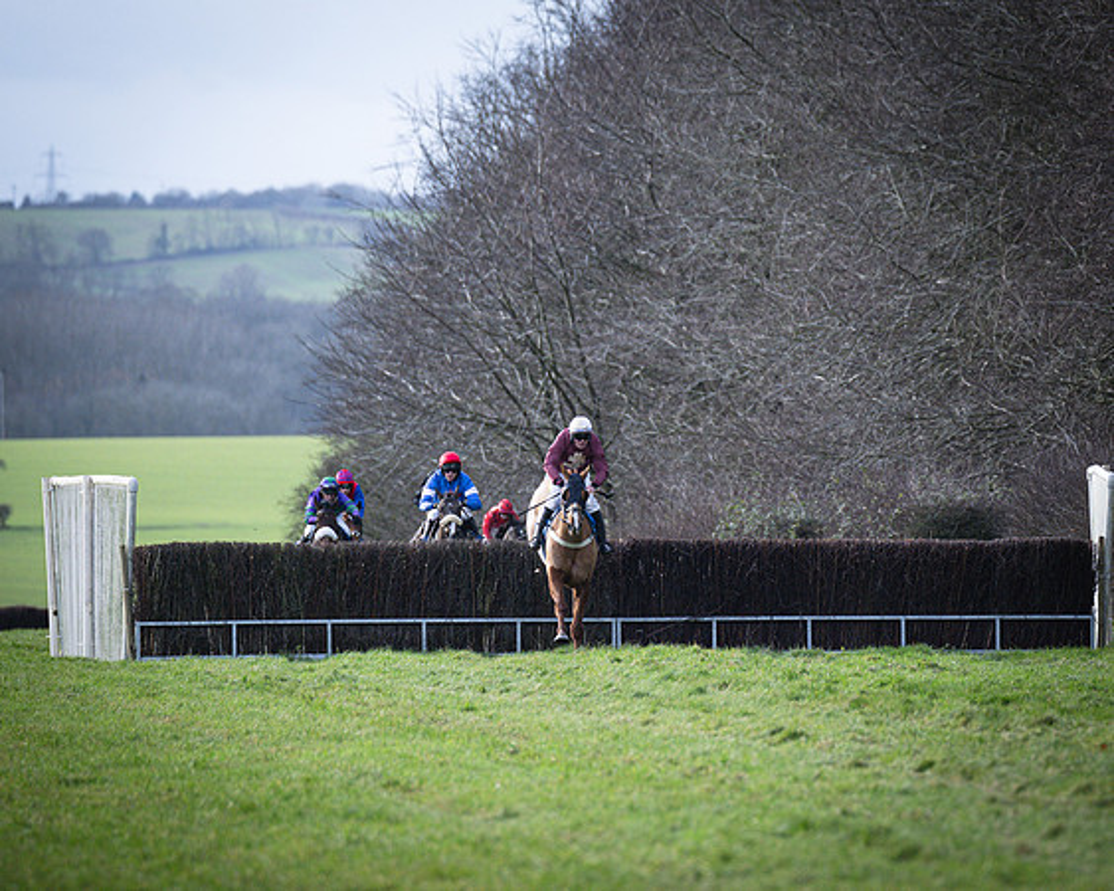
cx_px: 733
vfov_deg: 3.4
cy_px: 354
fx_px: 15019
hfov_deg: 4.2
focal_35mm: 456
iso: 400
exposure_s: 1/2000
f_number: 2.8
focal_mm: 200
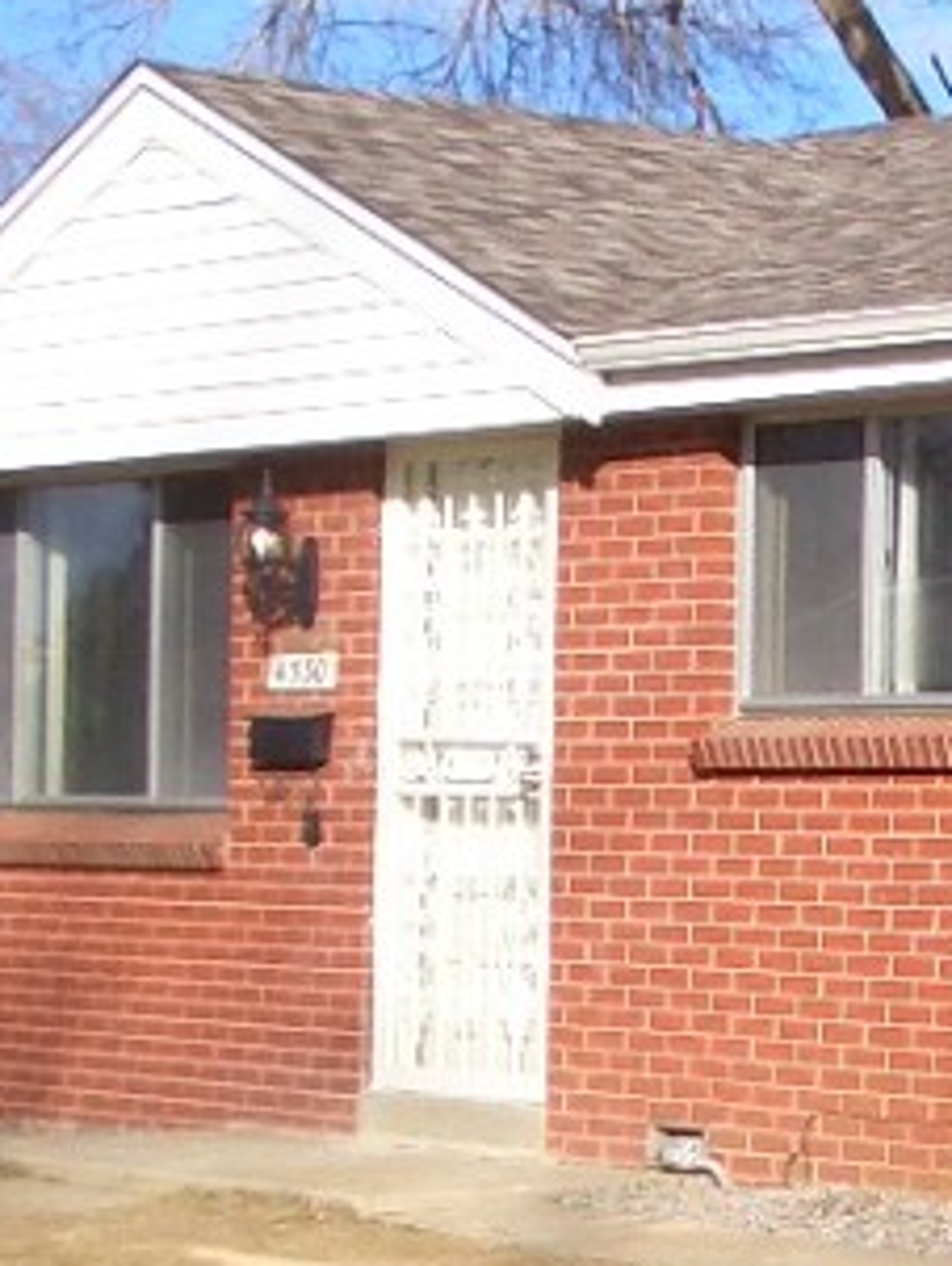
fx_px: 5090
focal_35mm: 139
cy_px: 1094
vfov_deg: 14.1
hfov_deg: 10.4
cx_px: 1325
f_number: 4.3
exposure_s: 1/320
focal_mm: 5.8
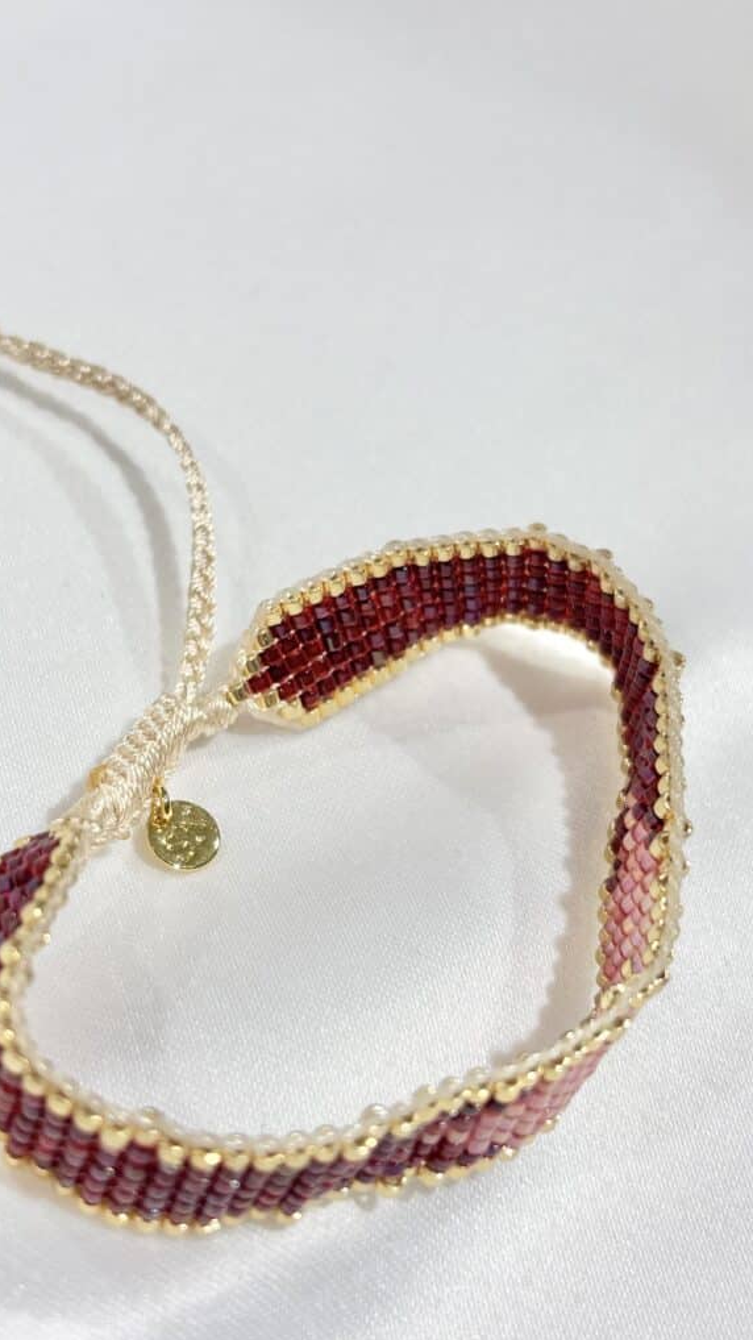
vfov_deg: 36.6
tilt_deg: -47.5
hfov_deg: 21.1
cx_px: 354
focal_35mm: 57
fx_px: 2025
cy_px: 671
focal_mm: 5.96
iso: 32
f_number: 1.6
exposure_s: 1/198
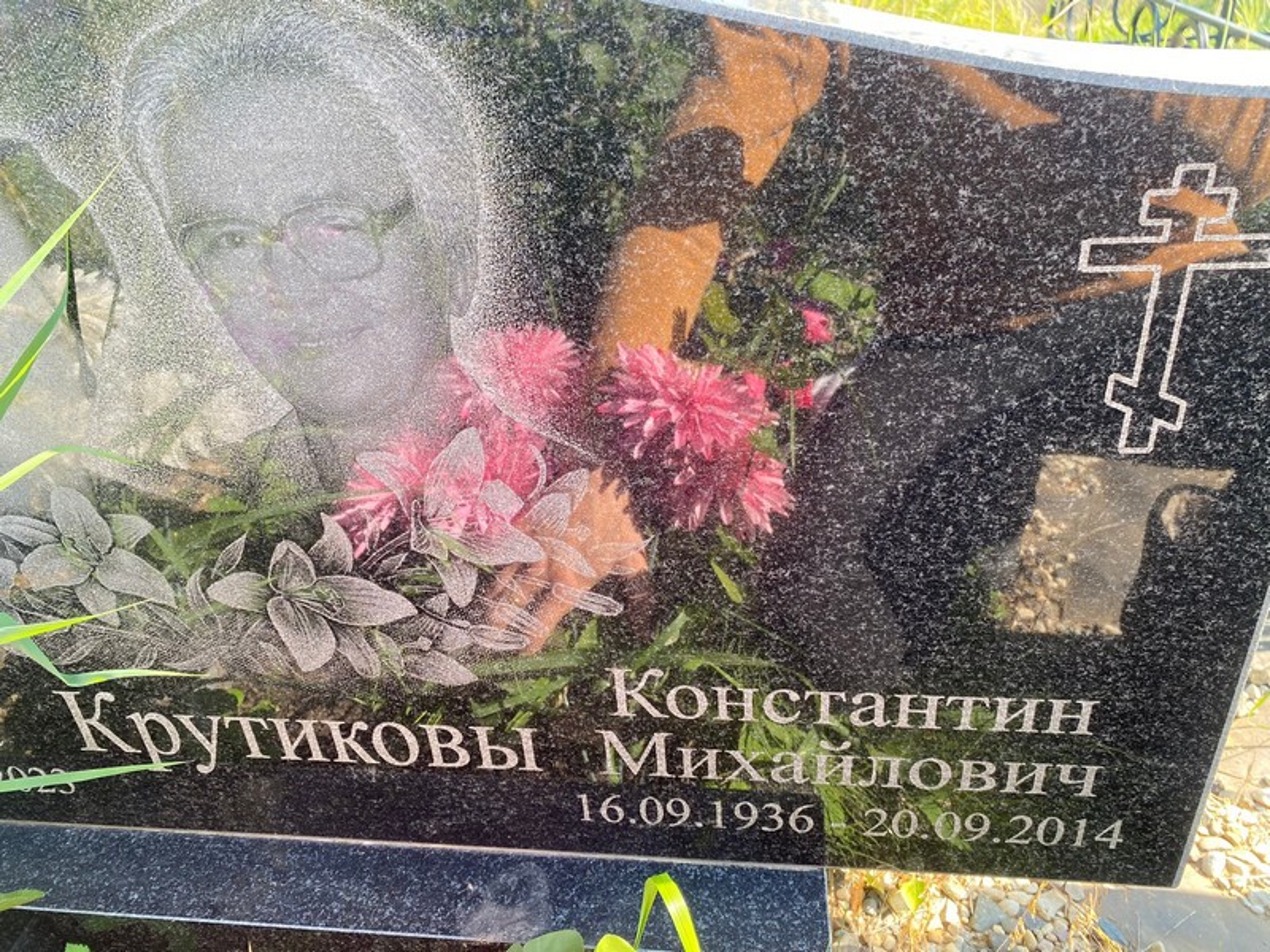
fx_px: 954
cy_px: 476
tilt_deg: -30.9
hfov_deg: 67.3
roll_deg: +4.2
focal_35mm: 26
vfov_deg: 53.1
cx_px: 635
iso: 32
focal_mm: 4.25
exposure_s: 1/149
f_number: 1.8
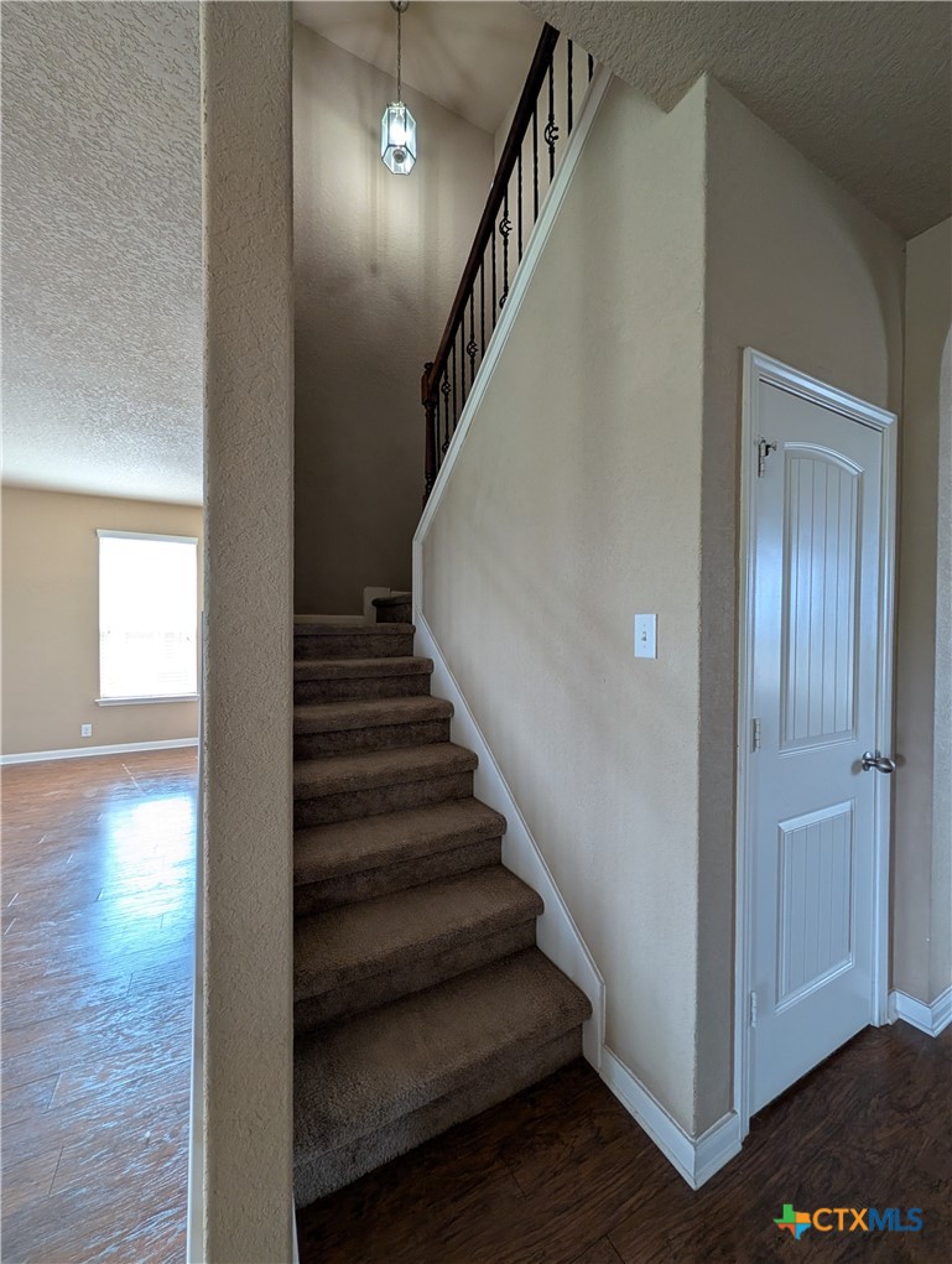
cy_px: 632
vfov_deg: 110.4
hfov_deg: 94.7
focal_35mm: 12
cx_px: 476
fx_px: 439
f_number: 1.7
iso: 75
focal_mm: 2.02
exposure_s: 1/60
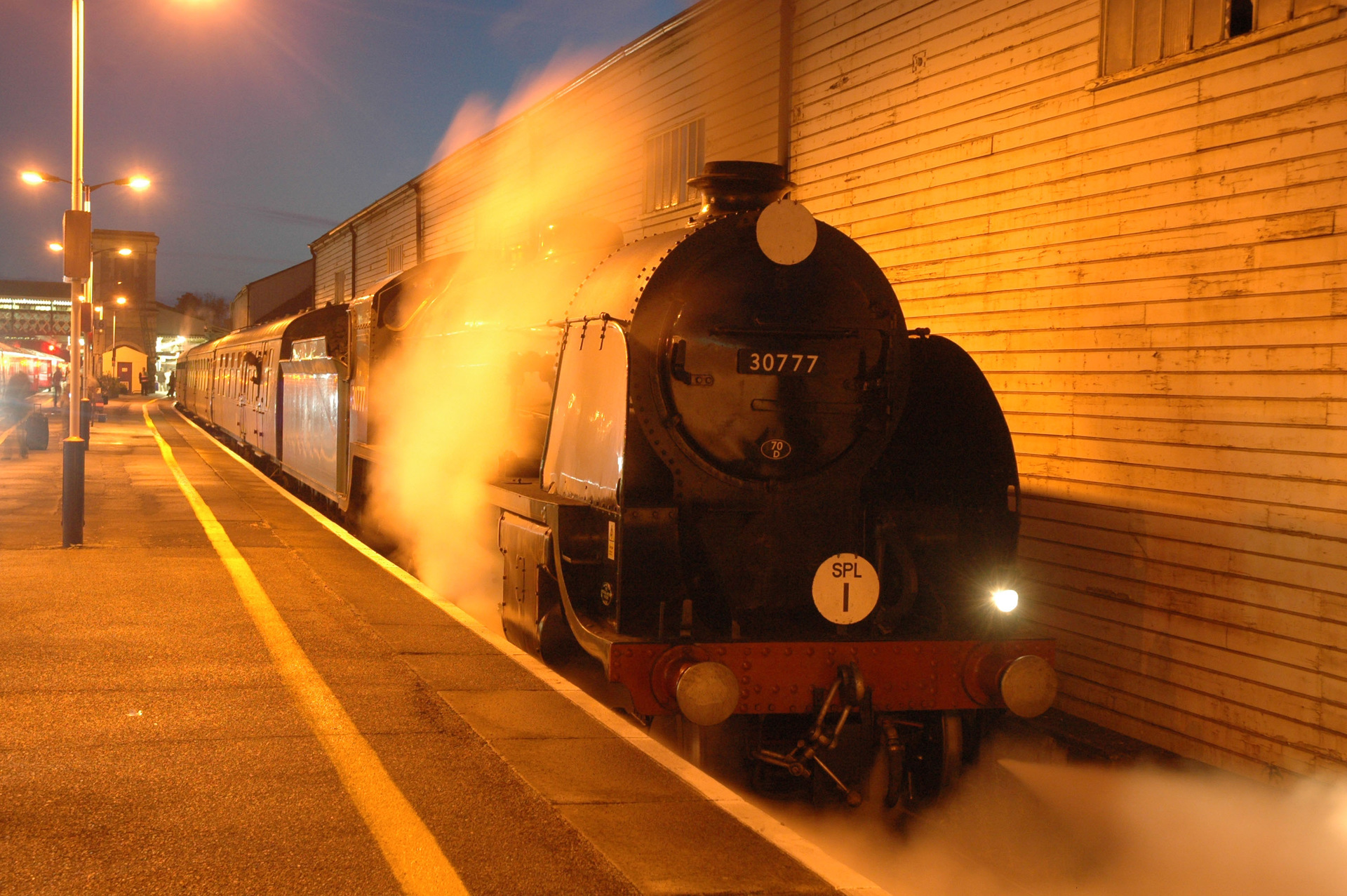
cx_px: 674
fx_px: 1738
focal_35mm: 46
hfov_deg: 42.4
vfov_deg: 28.9
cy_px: 448
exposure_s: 1.3
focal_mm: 31
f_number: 5.6
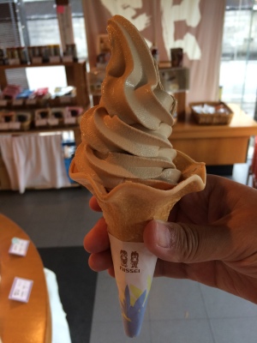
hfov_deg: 48.2
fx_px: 287
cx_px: 128
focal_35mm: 29
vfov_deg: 61.7
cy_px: 172
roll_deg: +3.7
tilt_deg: -26.9
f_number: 2.2
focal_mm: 4.15
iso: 32
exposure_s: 1/30
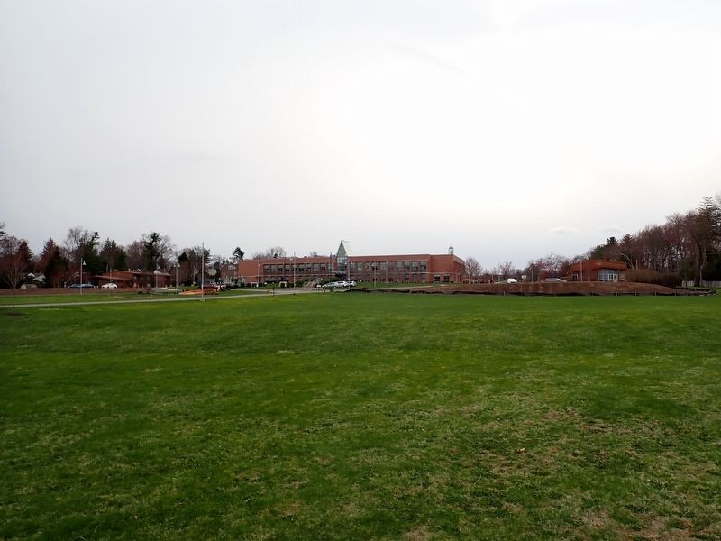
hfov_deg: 69.4
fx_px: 521
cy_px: 270
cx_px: 360
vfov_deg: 54.9
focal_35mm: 25
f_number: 2.8
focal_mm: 4.5
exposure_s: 1/800
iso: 100
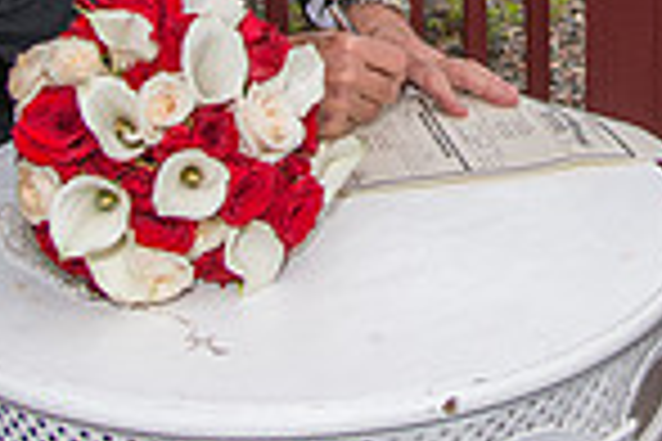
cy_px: -178
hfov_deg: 21.0
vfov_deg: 13.7
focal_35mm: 95
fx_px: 1747
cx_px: 585
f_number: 4.5
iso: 400
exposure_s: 1/200
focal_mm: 24
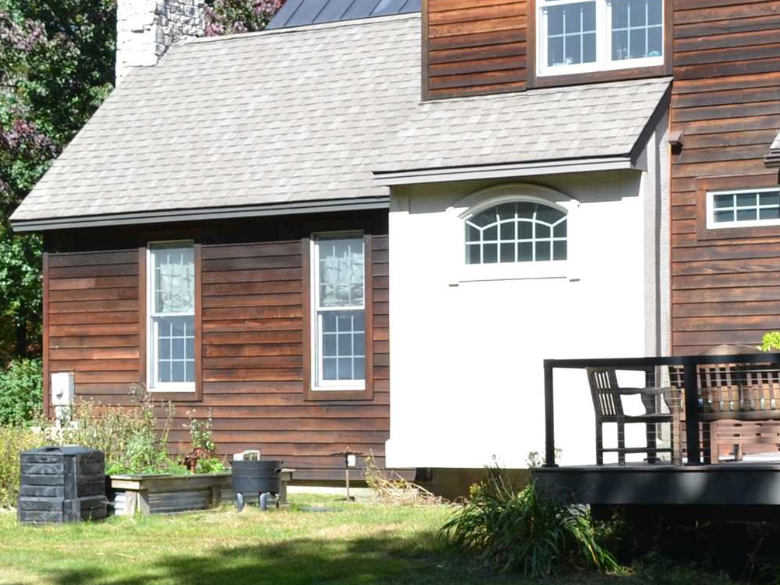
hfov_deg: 19.9
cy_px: 377
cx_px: 685
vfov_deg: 15.2
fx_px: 2186
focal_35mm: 97
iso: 100
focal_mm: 22
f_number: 6.3
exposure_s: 1/160
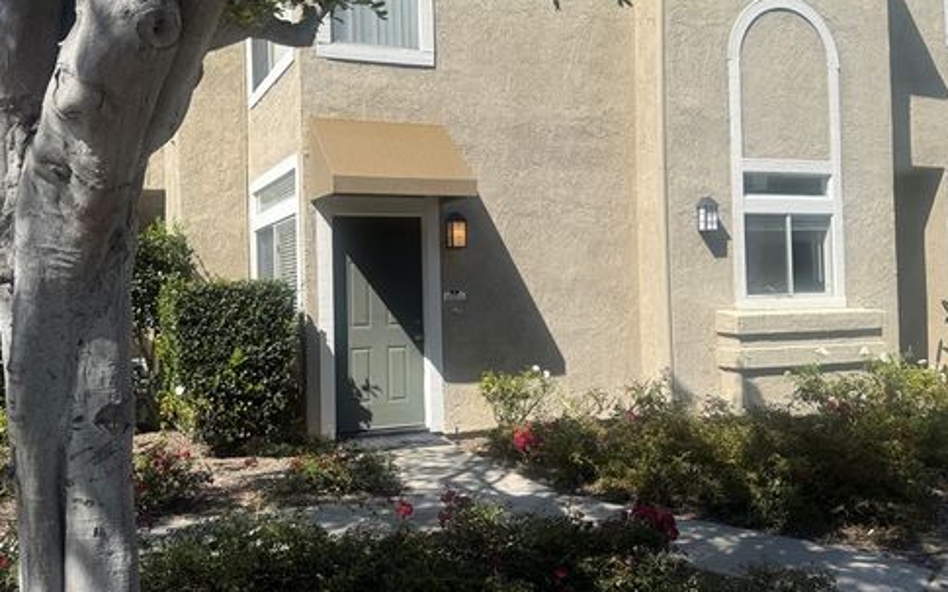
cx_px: 471
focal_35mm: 35
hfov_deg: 55.3
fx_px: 904
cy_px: 259
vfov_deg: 36.2
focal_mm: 6.76
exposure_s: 1/4950
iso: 80
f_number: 1.78
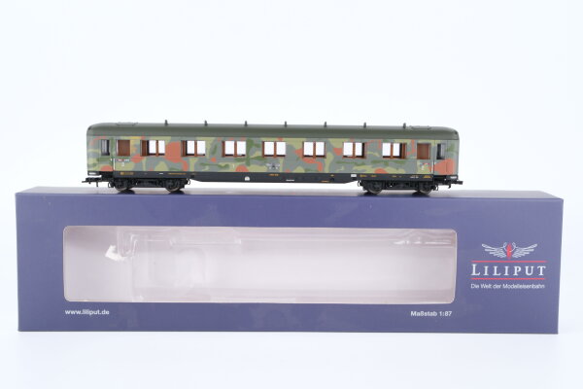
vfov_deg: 29.9
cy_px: 194
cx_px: 292
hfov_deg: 43.6
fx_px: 729
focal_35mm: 45
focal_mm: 30
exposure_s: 1/125
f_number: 8
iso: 400
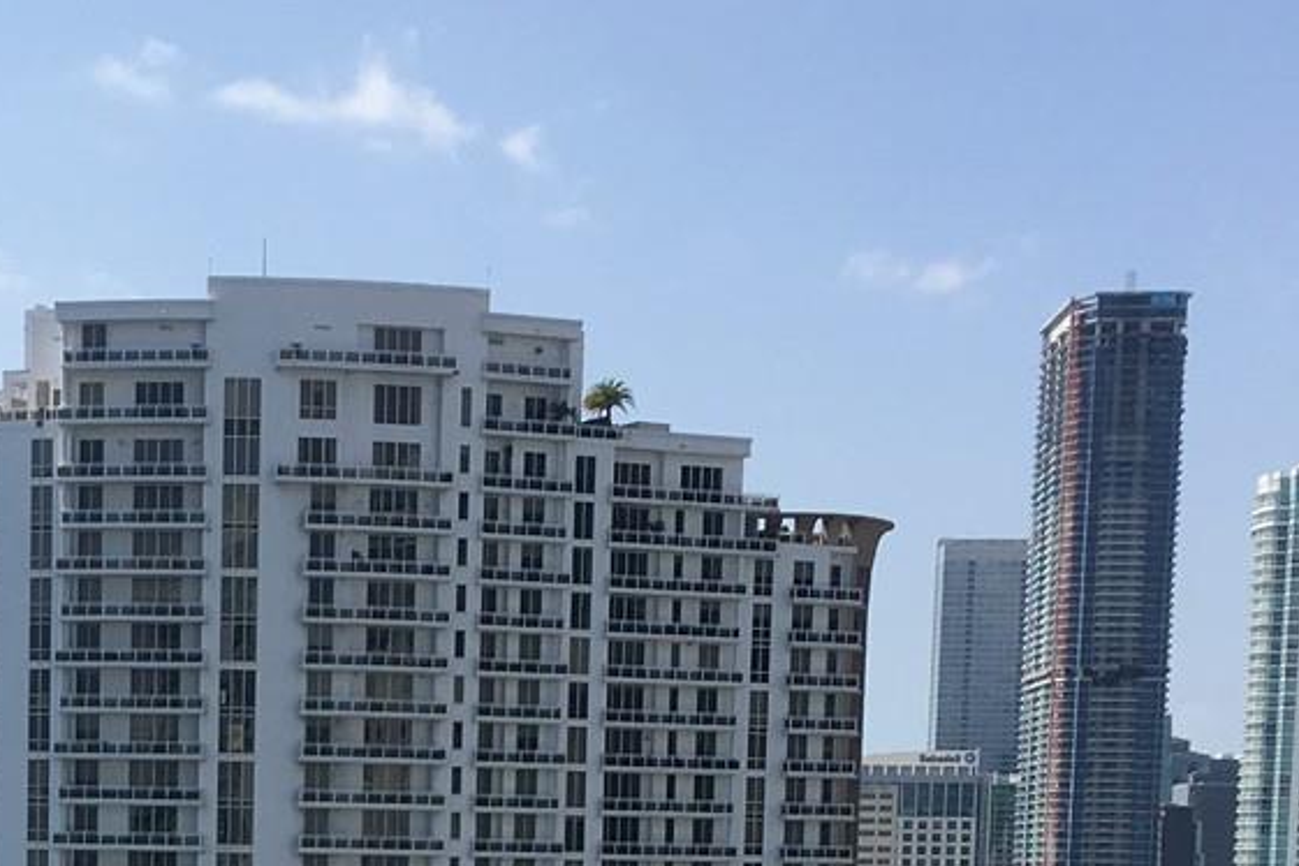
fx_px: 3103
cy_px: 1183
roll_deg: -1.7
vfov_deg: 15.0
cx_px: 206
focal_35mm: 86
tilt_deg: -4.1
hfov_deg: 23.2
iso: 25
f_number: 2.2
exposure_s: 1/2331
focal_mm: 4.15
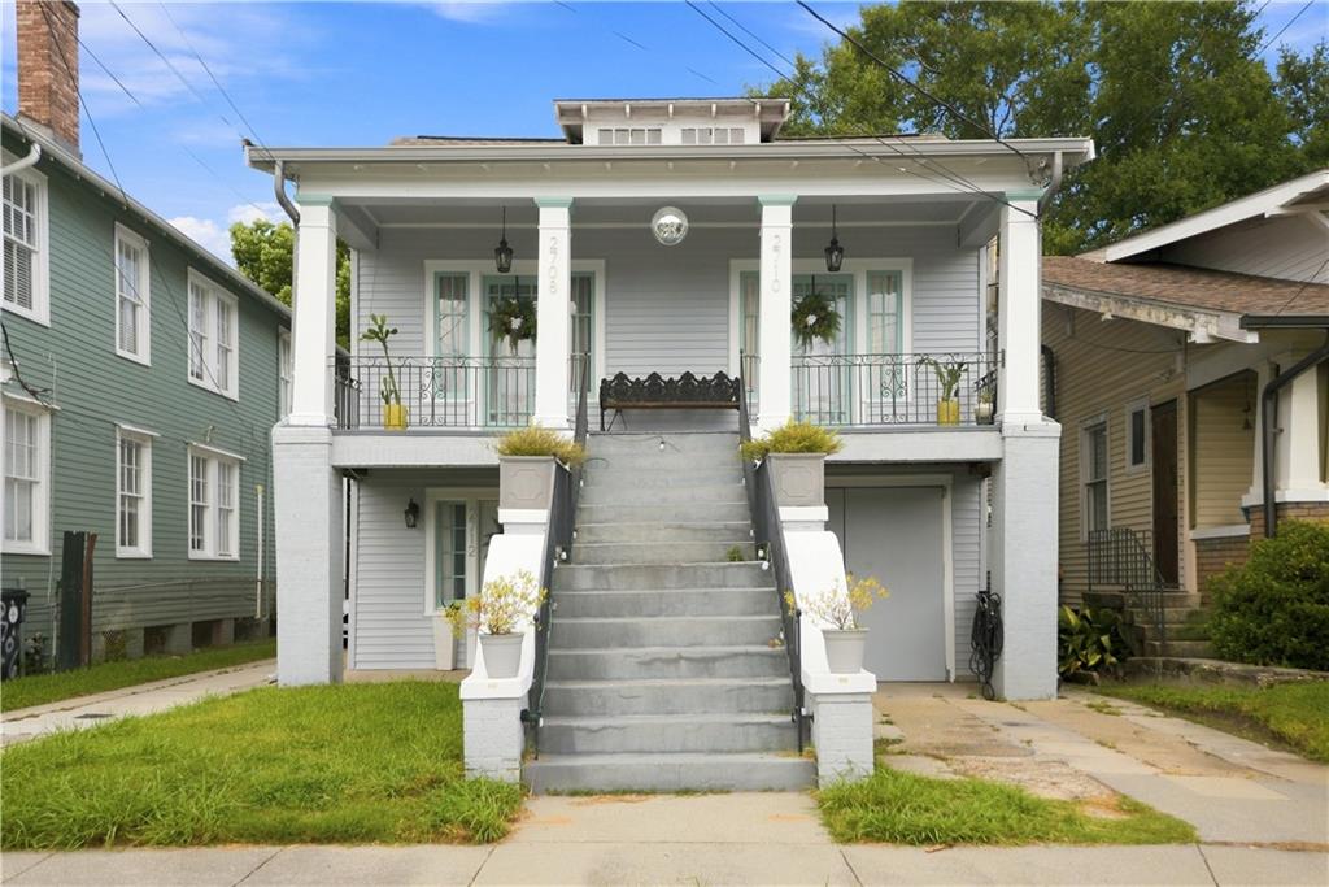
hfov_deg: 60.3
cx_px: 664
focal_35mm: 31
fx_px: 1144
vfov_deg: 42.3
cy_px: 444
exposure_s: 1/800
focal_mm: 31
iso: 400
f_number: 5.6
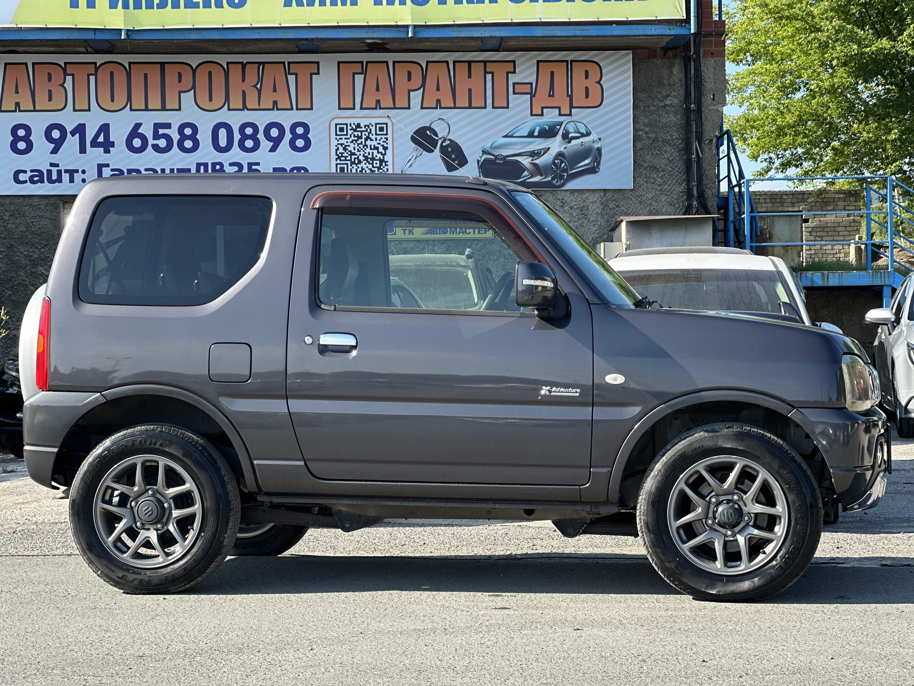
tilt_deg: -1.8
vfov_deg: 19.1
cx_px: 457
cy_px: 343
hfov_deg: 25.3
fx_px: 2033
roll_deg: +0.3
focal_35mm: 77
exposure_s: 1/167
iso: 25
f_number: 2.8
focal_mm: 9
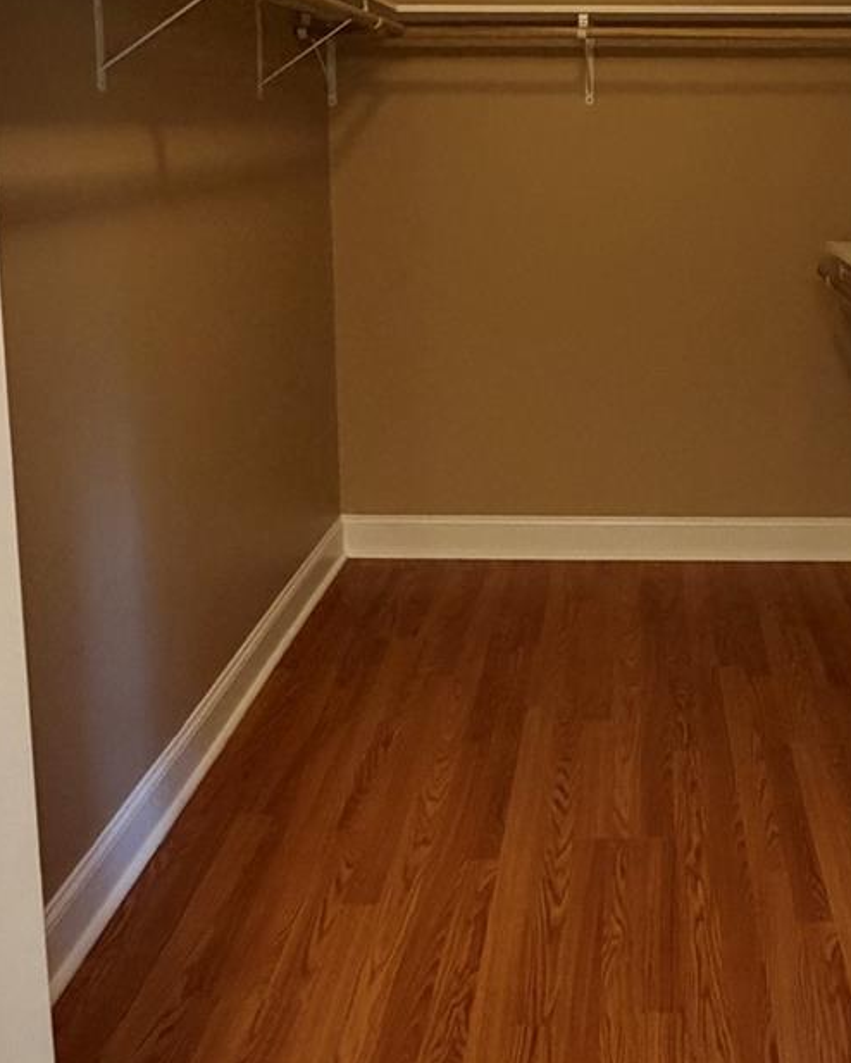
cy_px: 255
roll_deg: -0.9
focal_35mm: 34
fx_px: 1070
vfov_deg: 50.5
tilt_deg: -6.9
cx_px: 627
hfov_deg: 42.2
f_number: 2.2
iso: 500
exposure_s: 1/60
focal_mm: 2.22
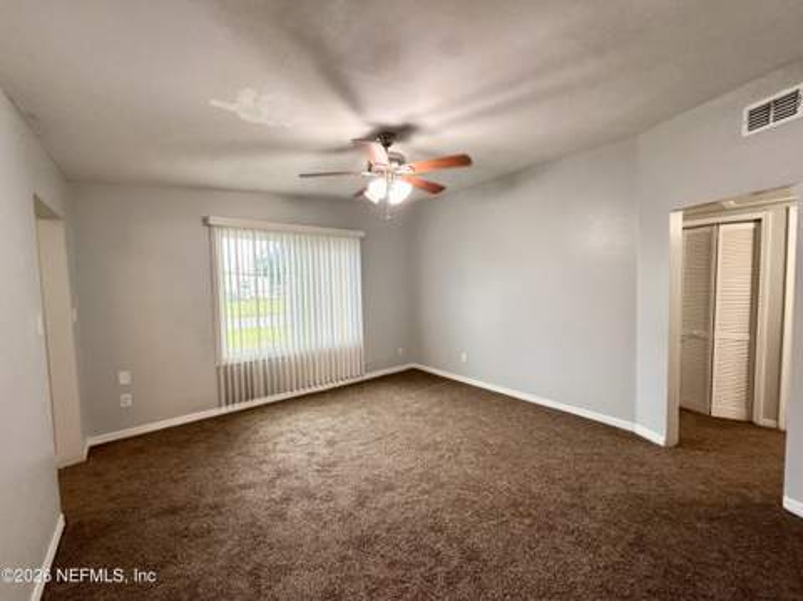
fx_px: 324
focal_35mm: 14
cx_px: 402
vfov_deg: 85.6
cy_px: 300
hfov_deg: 102.1
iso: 200
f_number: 2.2
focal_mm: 2.22
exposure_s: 1/60
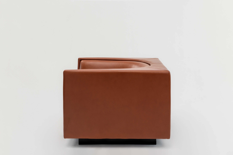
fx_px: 324
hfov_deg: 39.6
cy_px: 78
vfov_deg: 27.0
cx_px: 116
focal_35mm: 50
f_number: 8
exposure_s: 1/60
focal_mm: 50
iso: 250
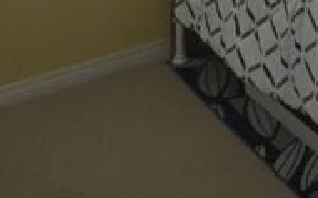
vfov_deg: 14.8
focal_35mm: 74
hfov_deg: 18.9
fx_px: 641
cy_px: -185
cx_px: 618
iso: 200
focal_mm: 2.2
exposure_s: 1/60
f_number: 1.9
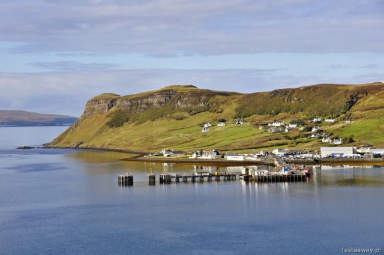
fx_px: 959
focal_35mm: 90
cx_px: 192
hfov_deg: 22.6
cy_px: 128
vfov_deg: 15.1
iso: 200
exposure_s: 1/320
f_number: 9
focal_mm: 60
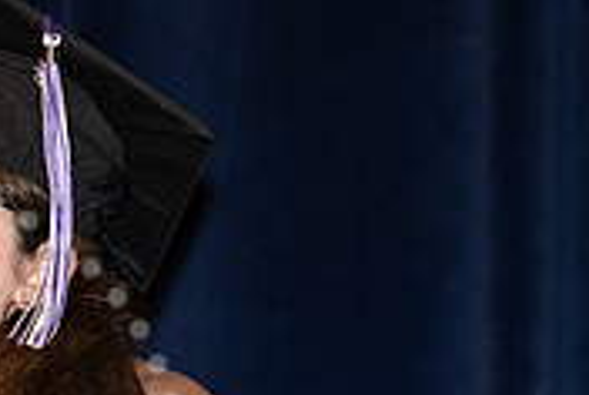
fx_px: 10734
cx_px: -64
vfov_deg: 2.1
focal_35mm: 655
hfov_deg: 3.1
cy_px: 615
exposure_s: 1/160
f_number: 5.6
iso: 1000
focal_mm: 165
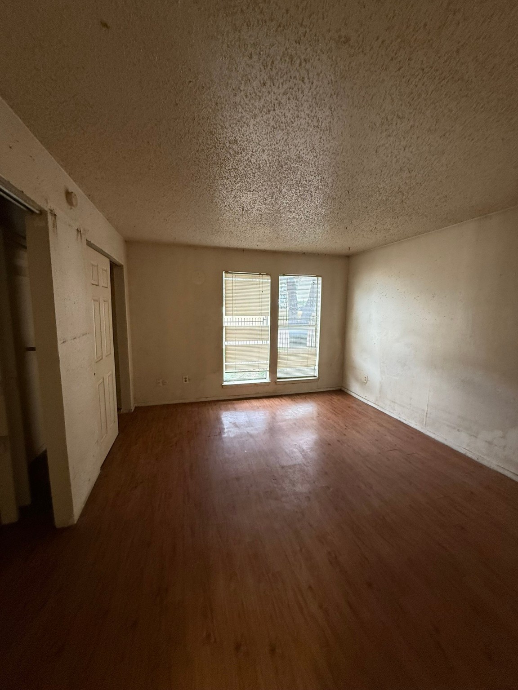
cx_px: 259
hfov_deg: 85.7
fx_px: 279
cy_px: 345
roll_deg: -1.0
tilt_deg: -8.1
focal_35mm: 14
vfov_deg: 102.1
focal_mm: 2.22
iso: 250
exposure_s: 1/60
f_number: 2.2
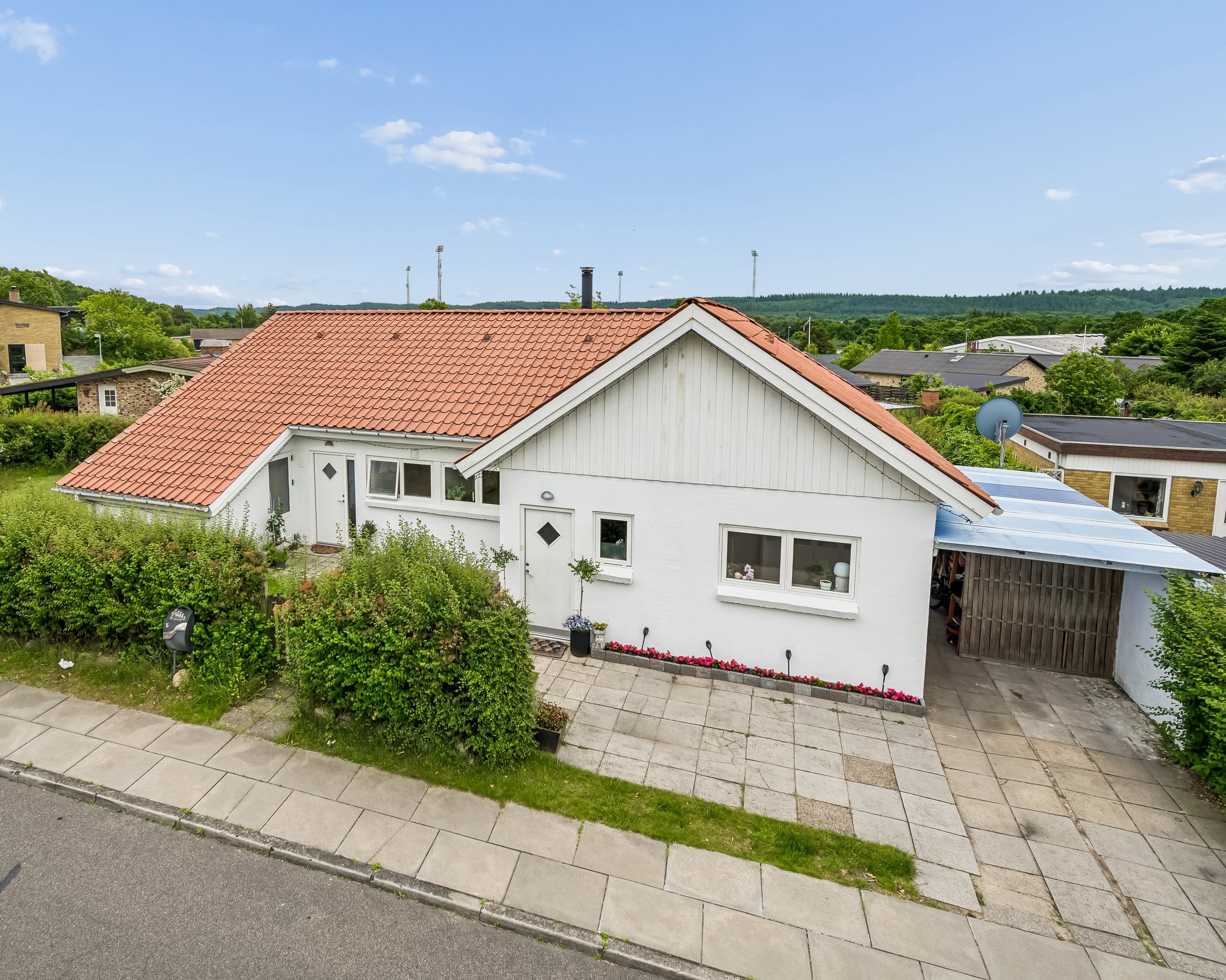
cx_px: 455
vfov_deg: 69.2
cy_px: 464
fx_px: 711
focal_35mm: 20
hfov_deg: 79.9
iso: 100
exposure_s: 1/640
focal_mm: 16.5
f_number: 5
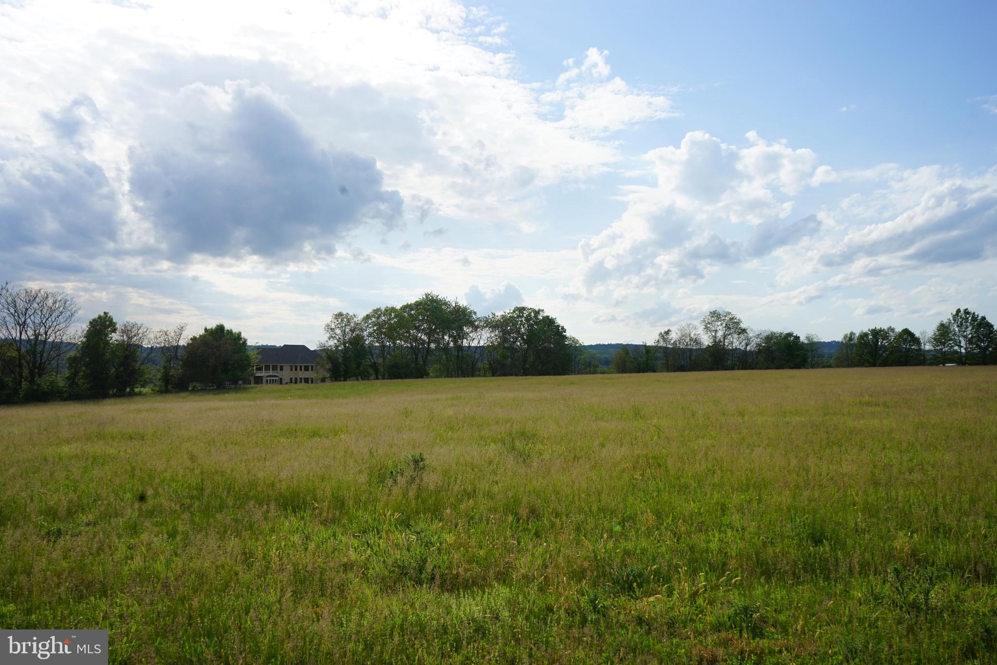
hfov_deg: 65.5
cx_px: 498
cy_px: 332
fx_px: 775
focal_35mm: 28
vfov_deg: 46.4
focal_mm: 28
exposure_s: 1/200
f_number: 11
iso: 100
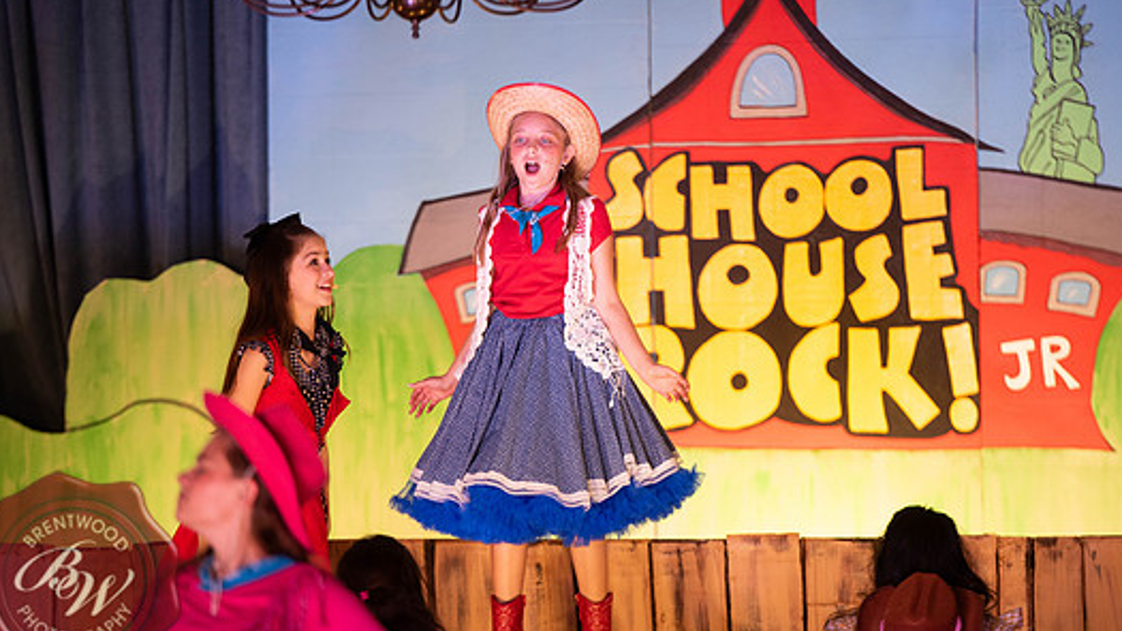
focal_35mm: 220
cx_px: 575
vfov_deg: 5.5
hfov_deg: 9.8
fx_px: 6544
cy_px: 316
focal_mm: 190
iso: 560
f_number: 2.8
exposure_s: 1/200
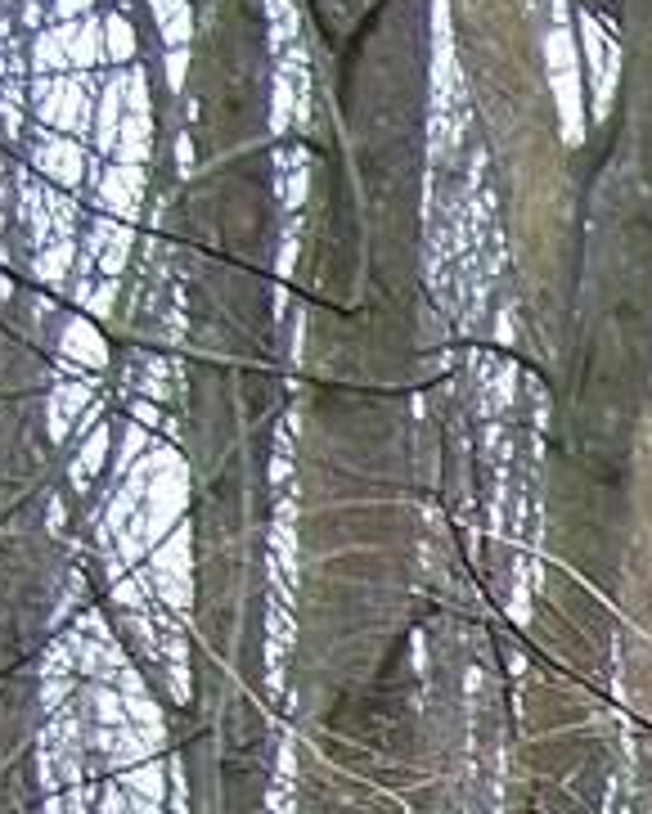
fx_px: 5061
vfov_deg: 8.7
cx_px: 1626
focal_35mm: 210
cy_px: 1677
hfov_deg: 6.9
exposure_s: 1/160
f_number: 2.8
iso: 100
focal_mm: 6.3
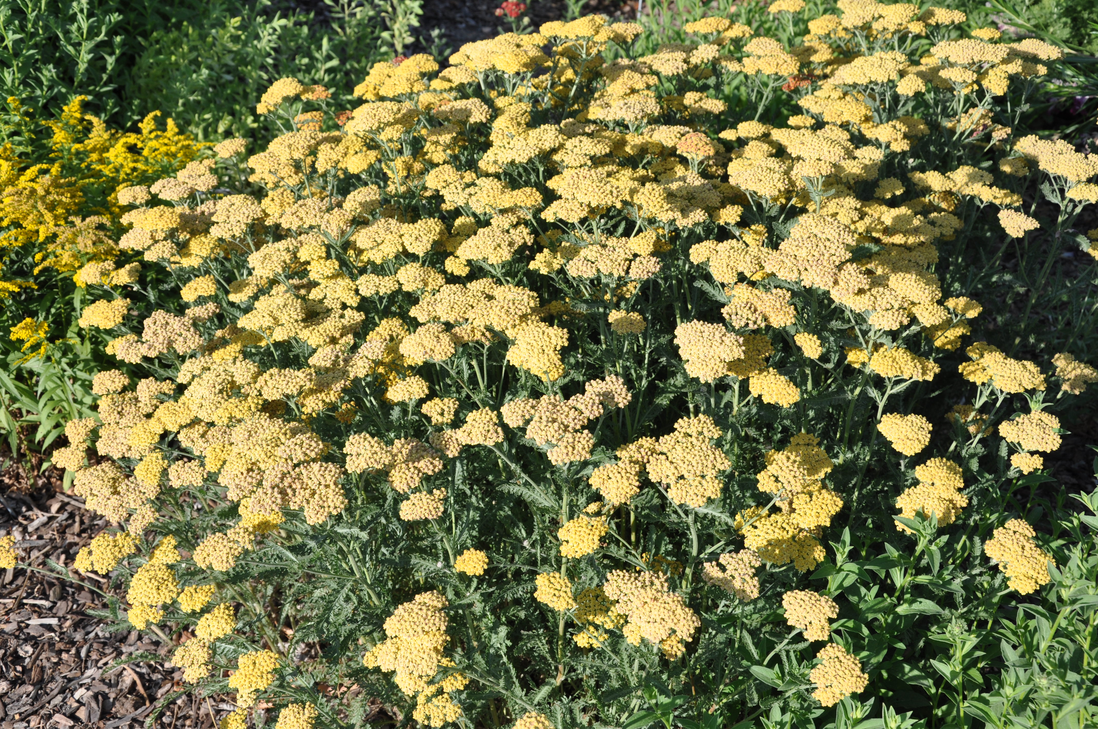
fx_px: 1599
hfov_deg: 37.9
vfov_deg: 25.7
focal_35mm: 52
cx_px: 549
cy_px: 364
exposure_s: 1/100
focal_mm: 35
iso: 200
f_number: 10
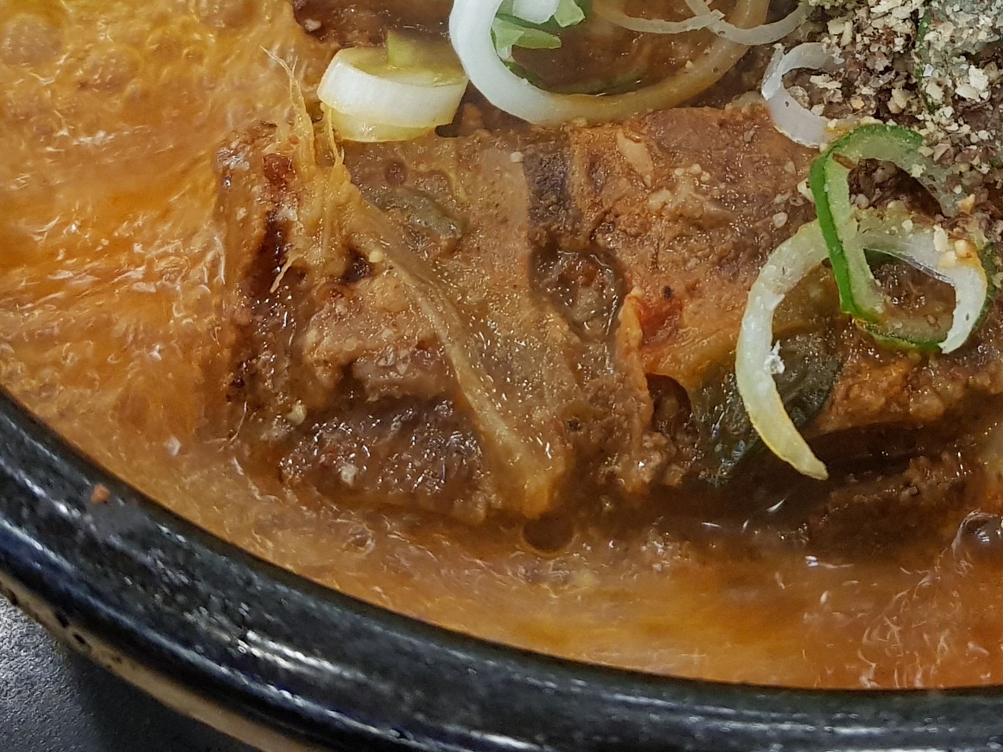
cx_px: 835
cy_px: -95
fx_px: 1796
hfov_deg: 30.3
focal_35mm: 62
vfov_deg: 22.2
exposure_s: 1/60
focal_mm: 4.3
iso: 320
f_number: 1.7
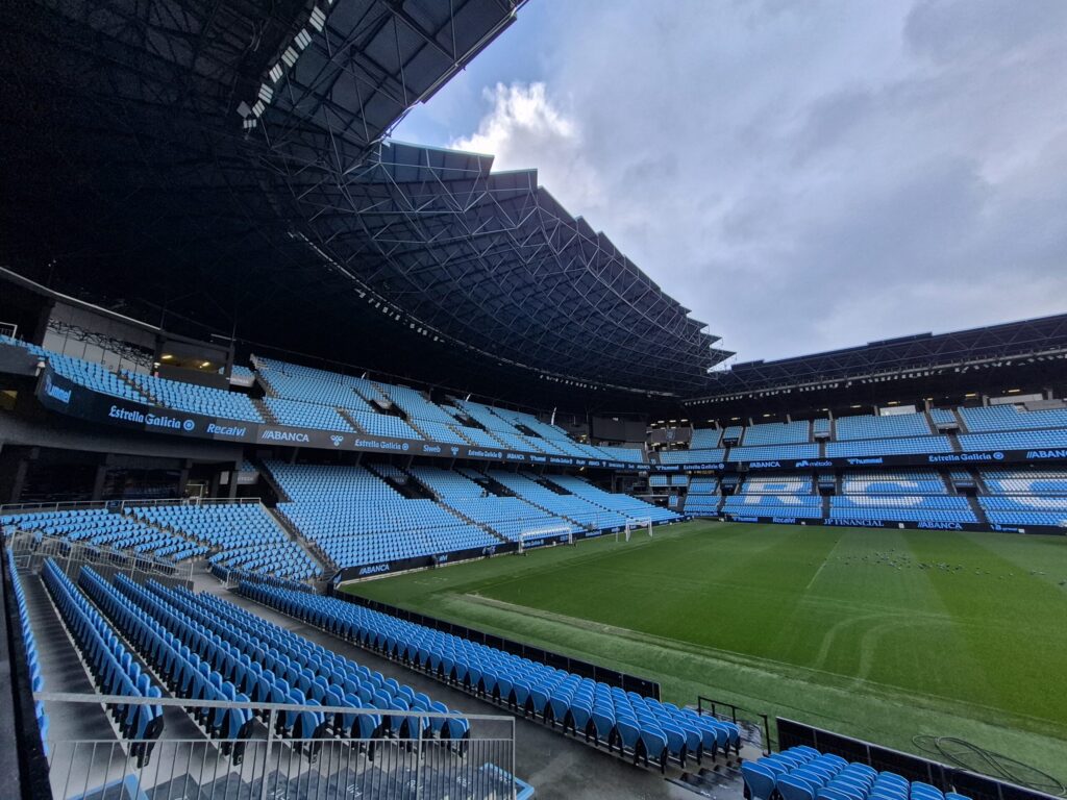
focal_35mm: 13
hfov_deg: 106.2
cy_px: 400
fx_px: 401
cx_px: 534
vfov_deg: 89.9
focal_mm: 1.74
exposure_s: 1/260
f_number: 2.2
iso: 50
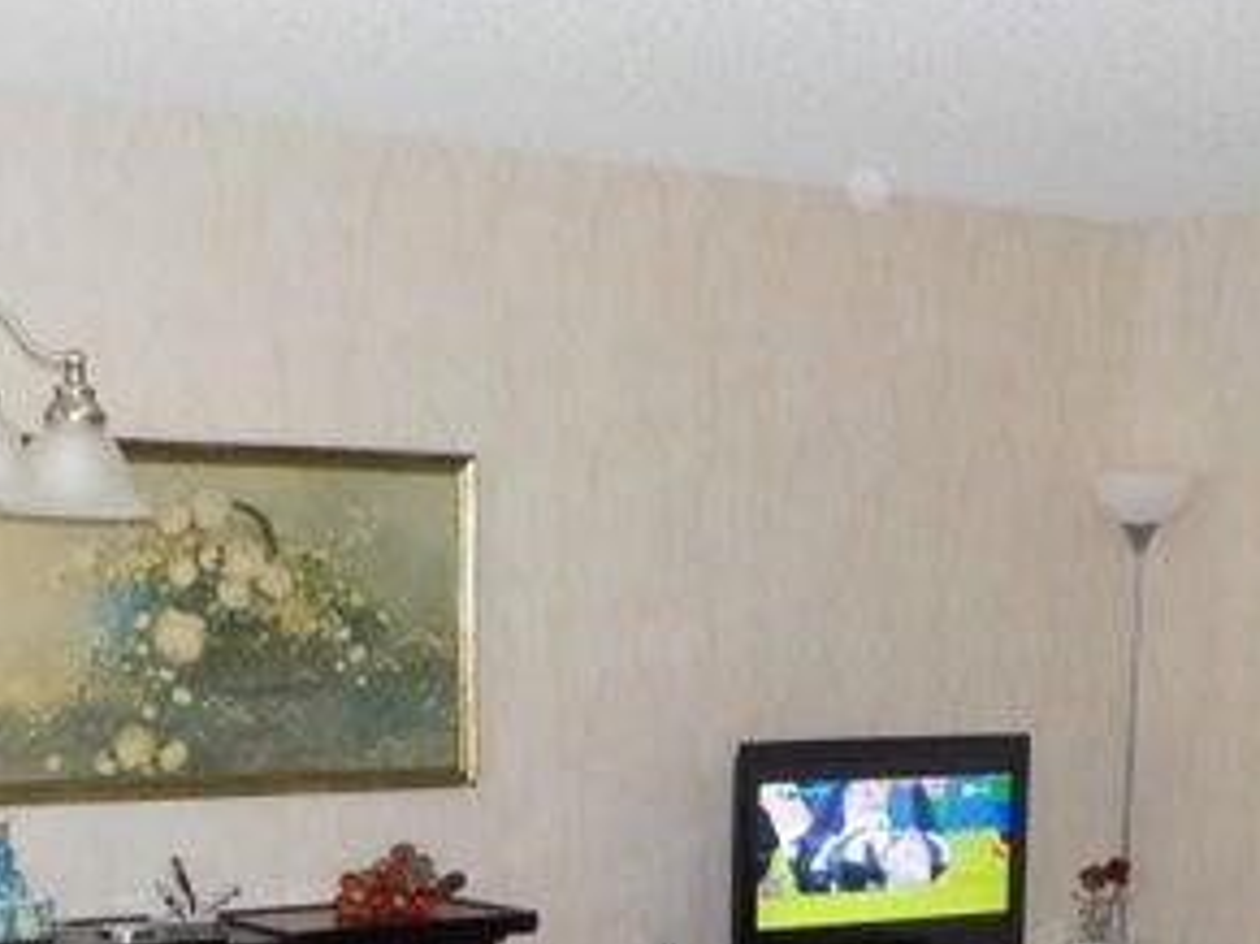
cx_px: 550
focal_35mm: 66
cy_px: 979
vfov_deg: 21.3
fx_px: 2401
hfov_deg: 29.4
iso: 450
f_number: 3.3
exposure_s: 1/30
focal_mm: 4.1
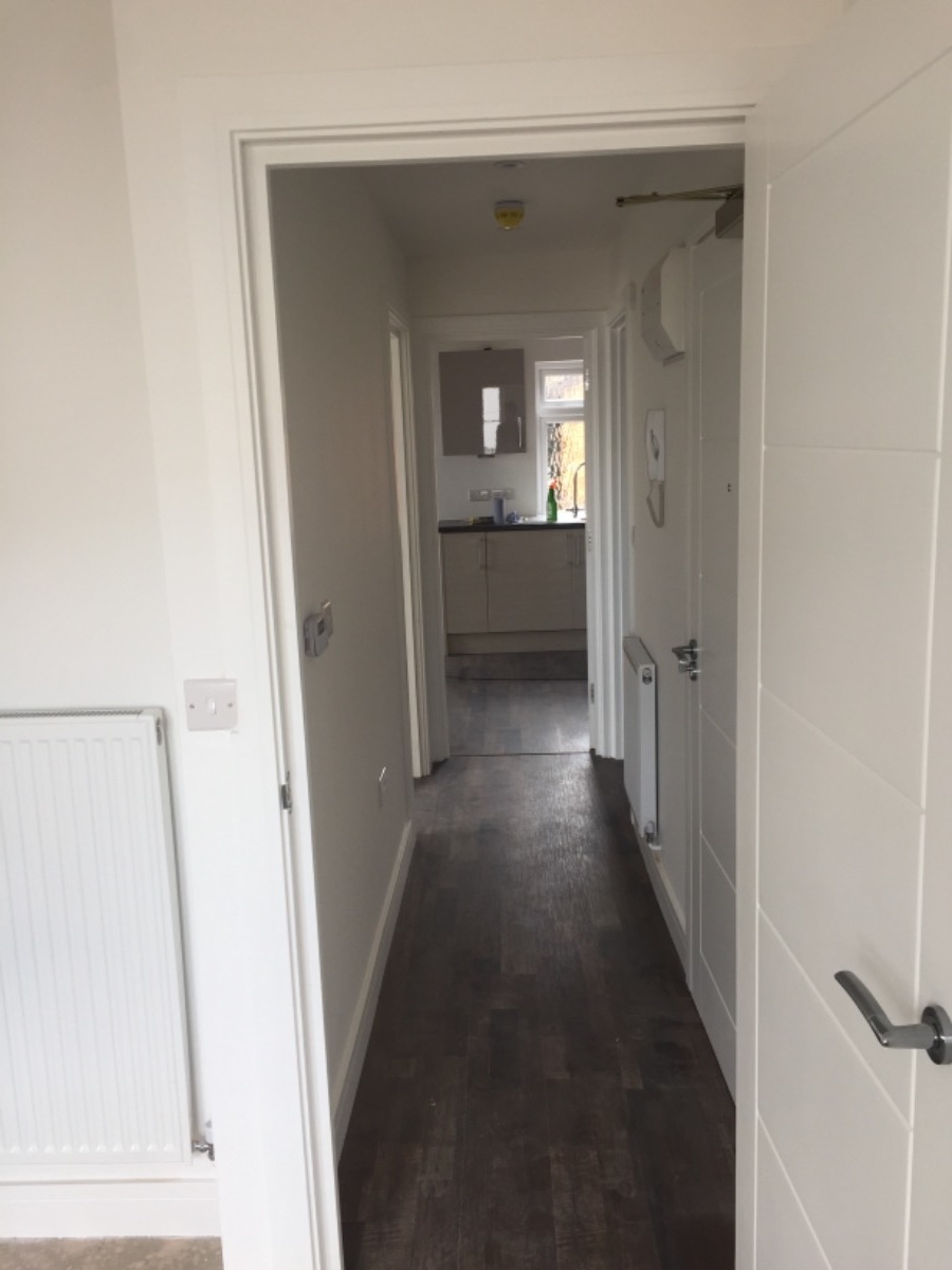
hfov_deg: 48.2
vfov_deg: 61.7
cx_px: 476
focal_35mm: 29
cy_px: 635
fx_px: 1063
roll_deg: +1.9
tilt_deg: -9.9
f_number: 2.2
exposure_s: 1/50
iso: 32
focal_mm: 4.15
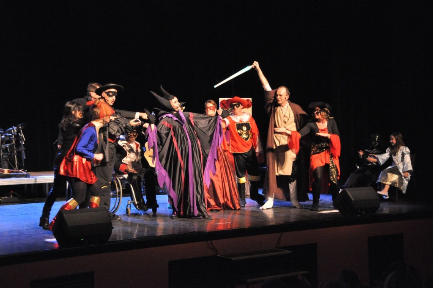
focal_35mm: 75
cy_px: 144
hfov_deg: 27.0
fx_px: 901
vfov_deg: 18.1
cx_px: 216
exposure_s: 1/40
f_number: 5.6
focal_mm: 50
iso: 3200
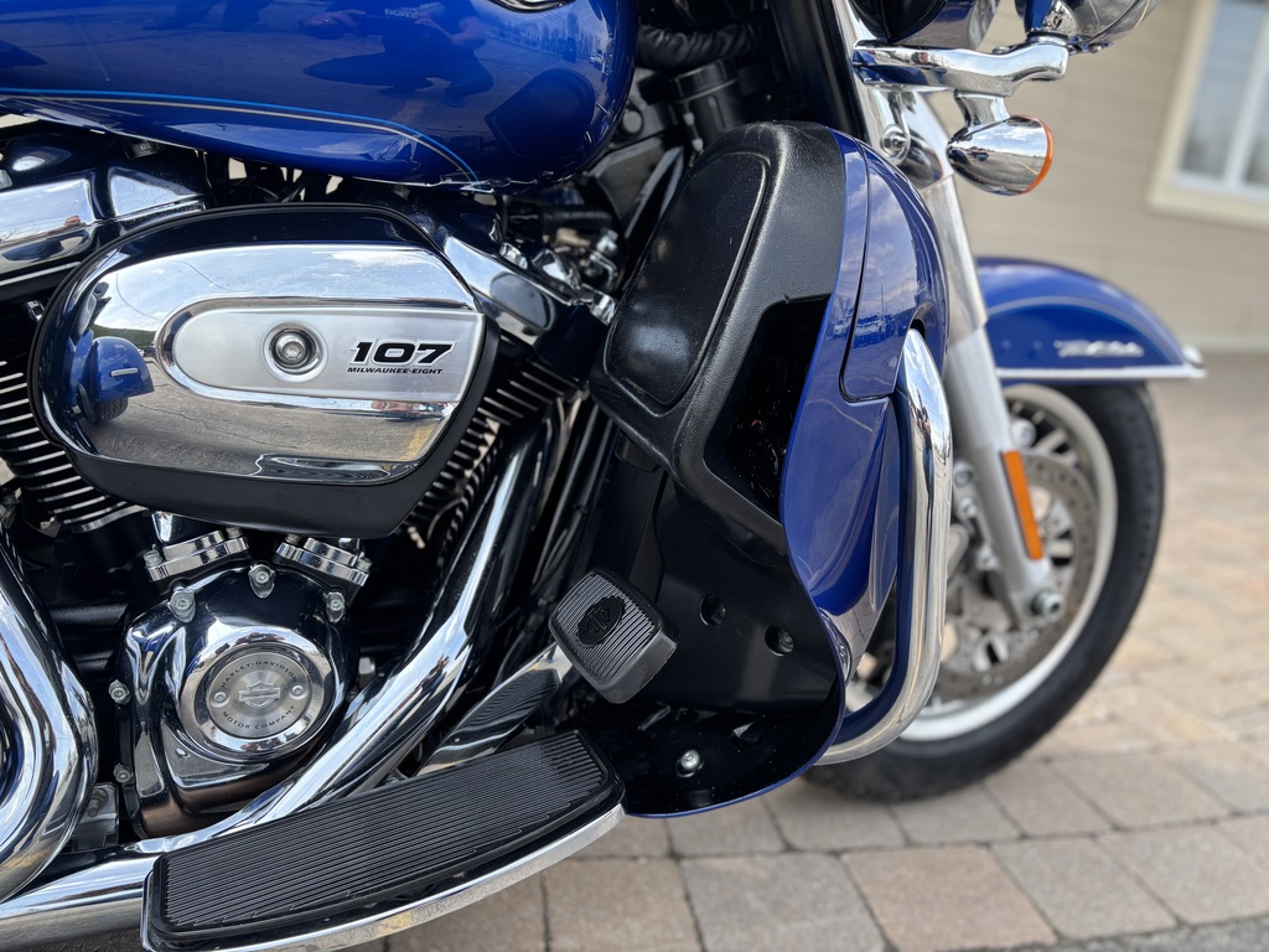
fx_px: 953
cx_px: 634
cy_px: 476
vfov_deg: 53.1
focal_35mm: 26
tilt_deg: -16.1
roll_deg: -6.8
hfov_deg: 67.3
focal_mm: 5.96
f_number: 1.6
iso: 50
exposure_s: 1/411
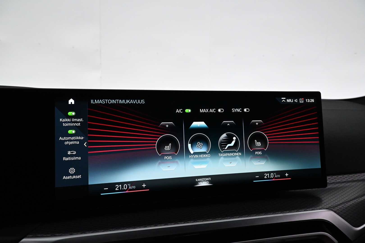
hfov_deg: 73.7
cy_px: 122
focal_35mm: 24
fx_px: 243
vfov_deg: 53.1
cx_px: 182
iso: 4000
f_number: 5.6
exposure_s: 1/125
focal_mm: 16
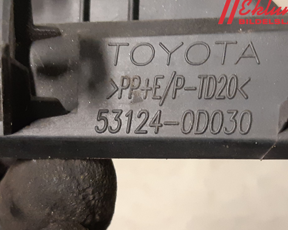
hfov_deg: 62.1
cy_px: 117
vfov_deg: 51.5
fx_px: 239
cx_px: 154
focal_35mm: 28
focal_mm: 3.93
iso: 250
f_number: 1.7
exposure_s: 1/33
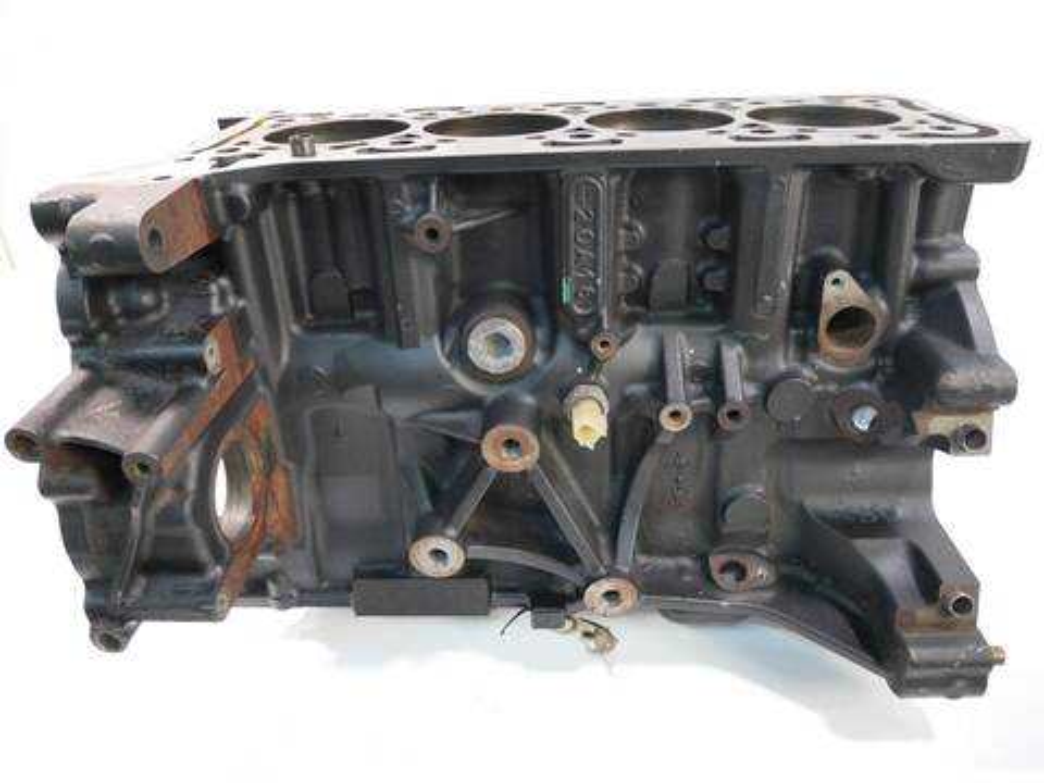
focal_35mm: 24
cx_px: 522
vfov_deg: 56.8
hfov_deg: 71.6
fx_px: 724
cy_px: 392
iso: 2000
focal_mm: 12
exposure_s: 1/60
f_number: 3.5
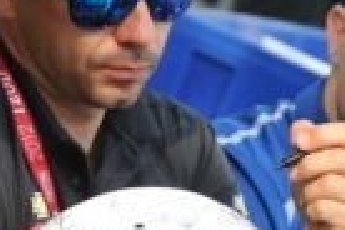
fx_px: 5479
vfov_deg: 2.4
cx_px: 162
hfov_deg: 3.6
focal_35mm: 572
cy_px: 204
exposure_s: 1/250
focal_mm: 105
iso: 200
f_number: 5.3
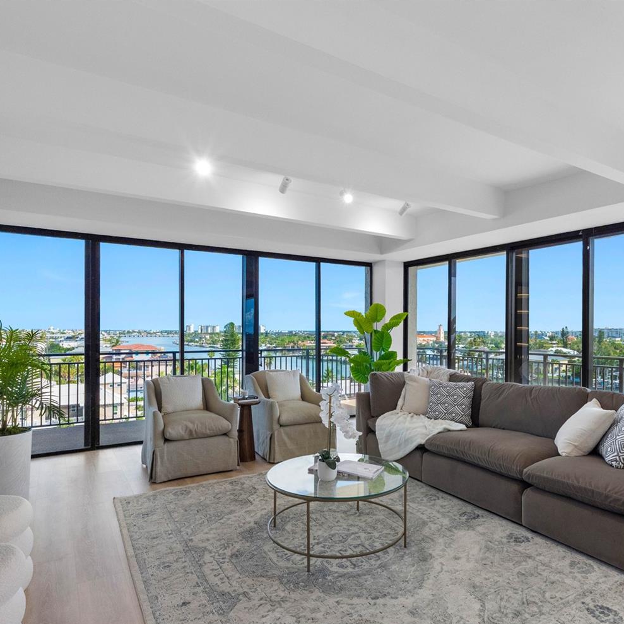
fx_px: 449
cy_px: 333
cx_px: 359
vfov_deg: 69.6
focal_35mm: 22
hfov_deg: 69.2
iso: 1600
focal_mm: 16
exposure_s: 1/1600
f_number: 11
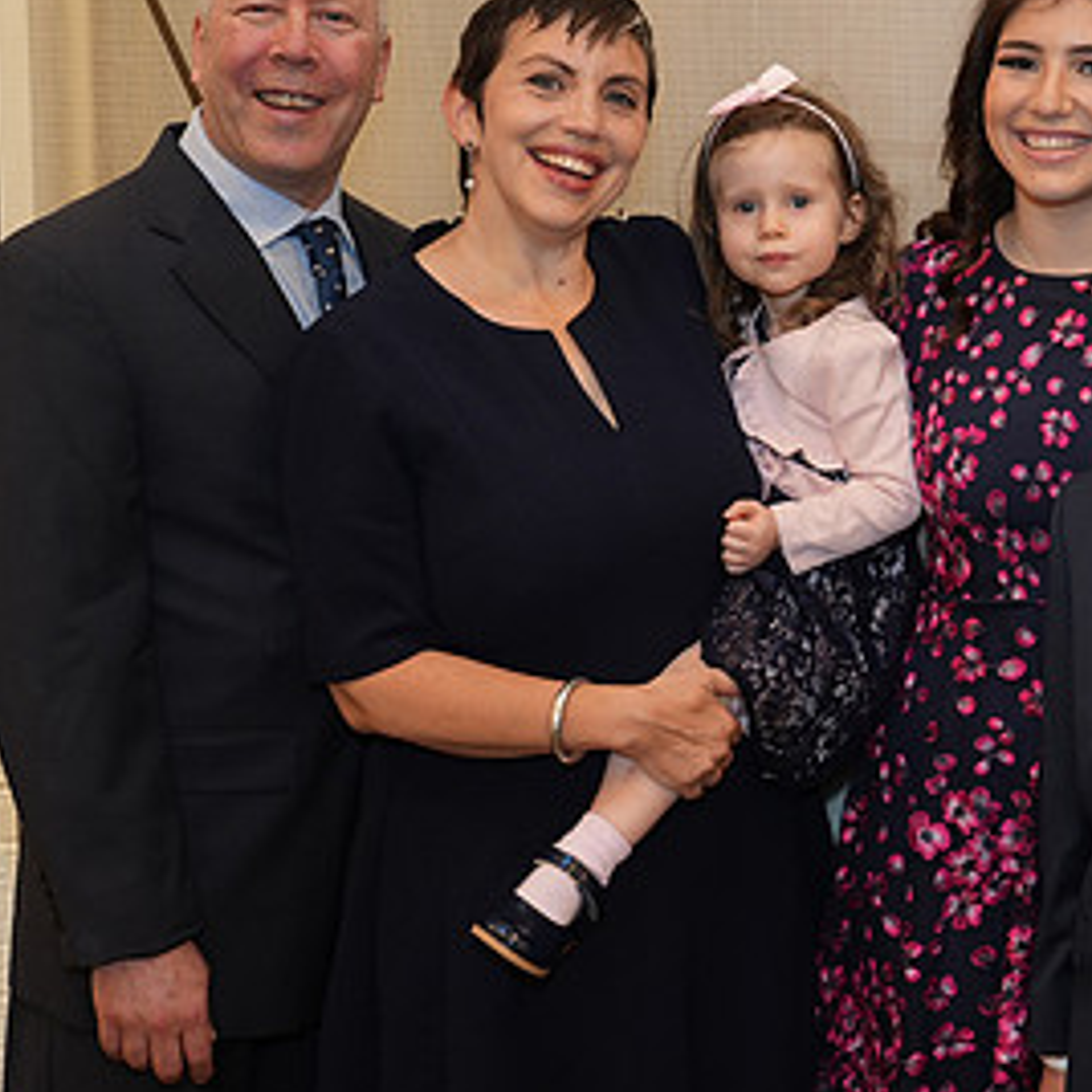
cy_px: 471
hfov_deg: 20.6
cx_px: 1112
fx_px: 2891
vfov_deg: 21.4
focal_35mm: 81
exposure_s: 1/80
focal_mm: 44
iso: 640
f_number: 4
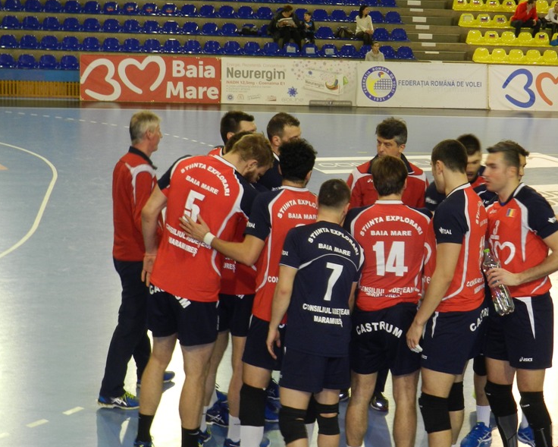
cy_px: 234
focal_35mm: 72
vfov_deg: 21.3
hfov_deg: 26.3
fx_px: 1189
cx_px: 361
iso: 250
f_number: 4.4
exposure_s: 1/30
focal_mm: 9.4
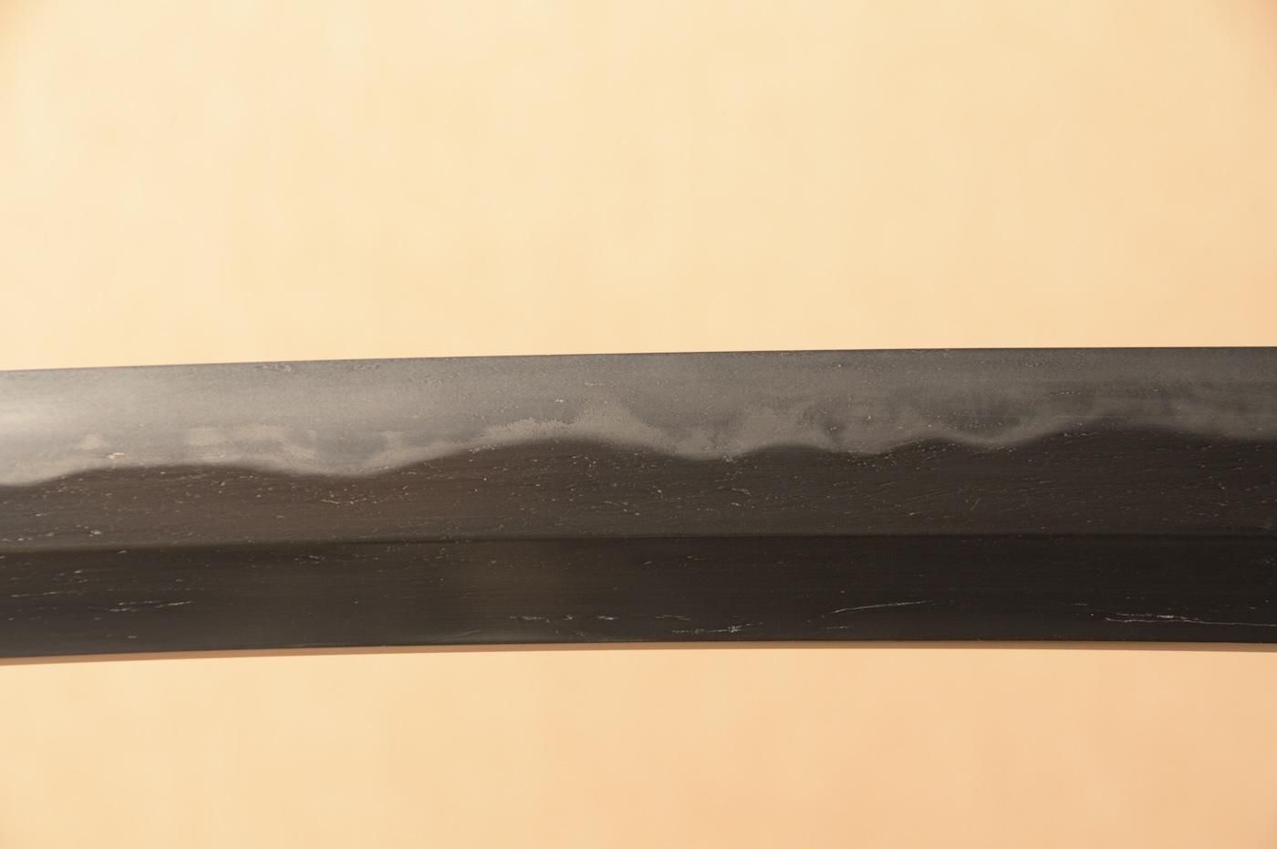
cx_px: 638
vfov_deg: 6.8
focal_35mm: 202
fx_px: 7177
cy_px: 424
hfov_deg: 10.2
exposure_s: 1/2
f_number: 11
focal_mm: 135
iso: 400
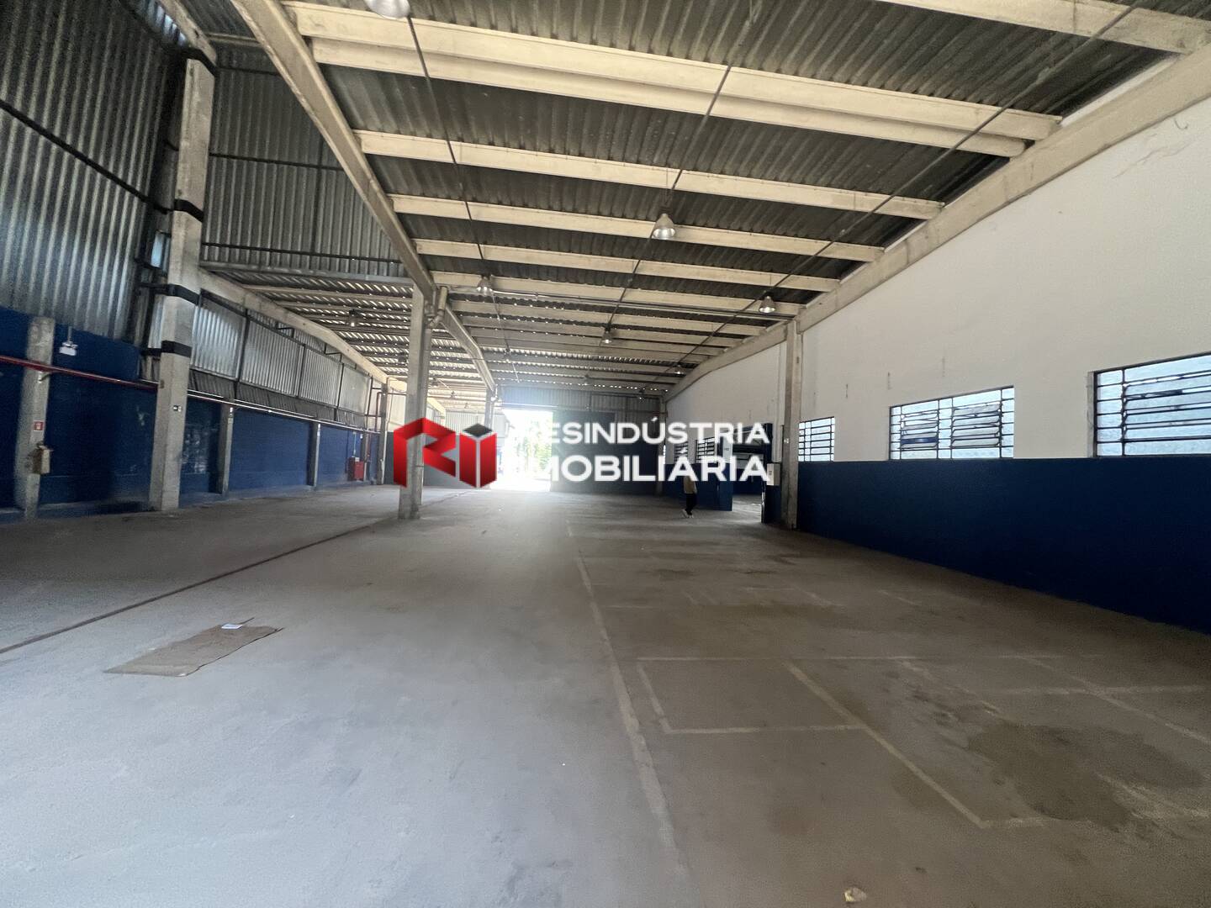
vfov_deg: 89.9
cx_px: 606
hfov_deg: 106.2
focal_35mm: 13
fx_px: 455
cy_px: 454
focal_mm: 1.57
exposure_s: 1/73
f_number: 1.8
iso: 250
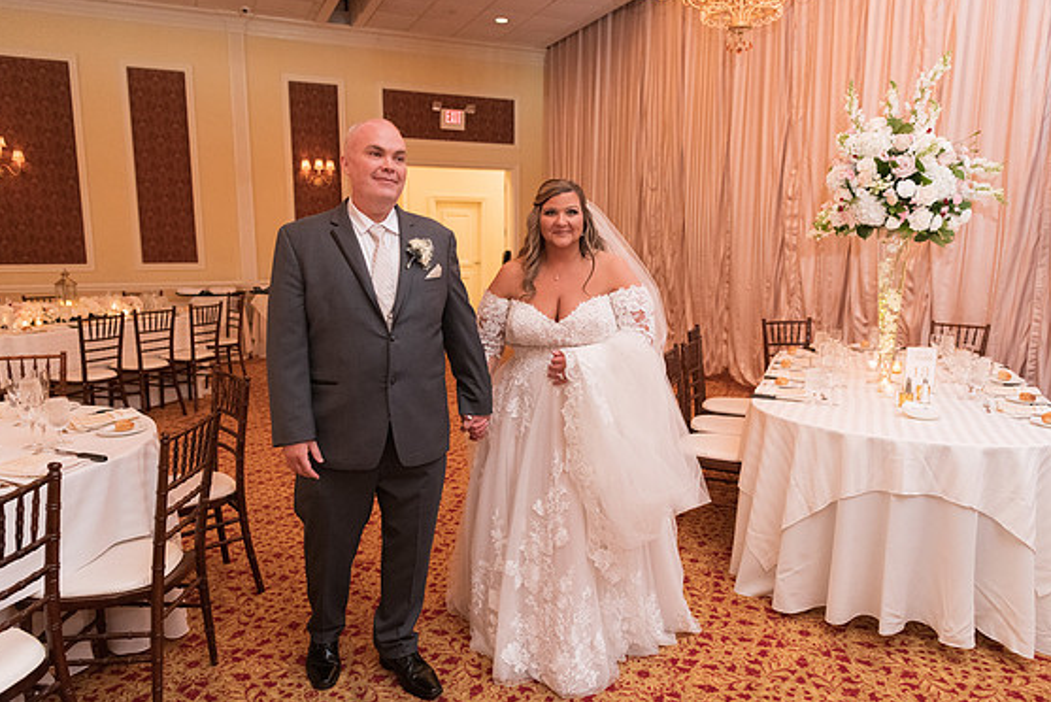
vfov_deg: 51.3
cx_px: 534
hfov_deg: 71.5
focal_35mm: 25
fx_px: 730
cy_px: 356
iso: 3200
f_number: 2.8
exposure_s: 1/100
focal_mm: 24
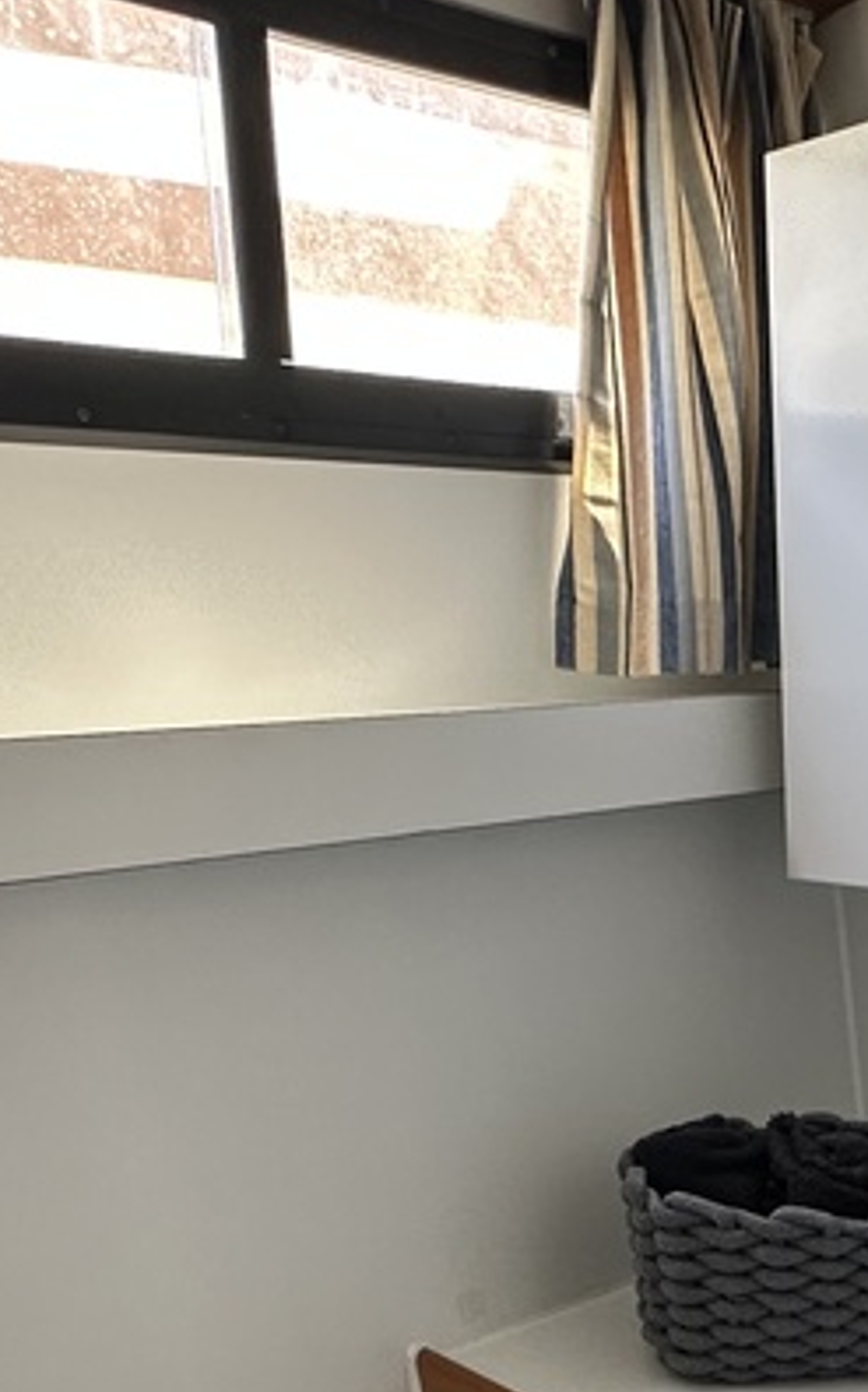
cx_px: 833
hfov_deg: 27.2
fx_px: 1706
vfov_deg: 40.3
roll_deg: +0.8
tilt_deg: -20.5
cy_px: 1304
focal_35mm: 45
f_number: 2.2
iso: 200
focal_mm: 2.22
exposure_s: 1/99
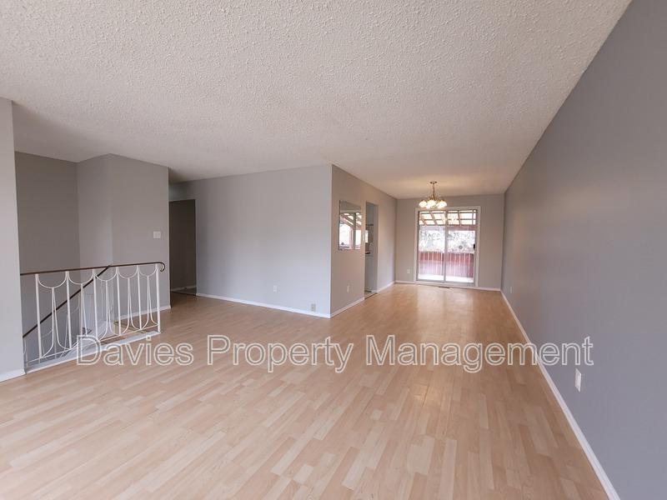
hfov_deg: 106.2
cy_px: 250
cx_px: 334
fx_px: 250
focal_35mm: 13
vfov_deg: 89.9
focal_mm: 2.2
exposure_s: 1/59
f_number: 2.2
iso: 64
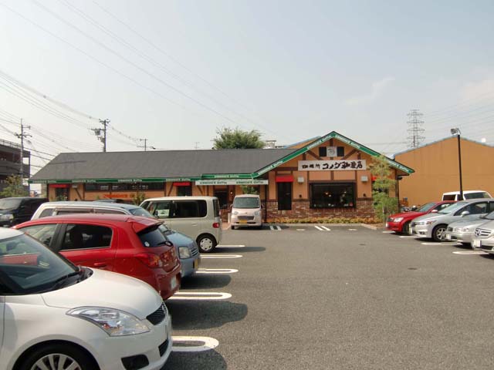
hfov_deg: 61.7
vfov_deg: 48.2
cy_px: 185
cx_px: 247
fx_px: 414
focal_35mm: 29
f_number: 3.5
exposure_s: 1/800
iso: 64
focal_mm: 5.2
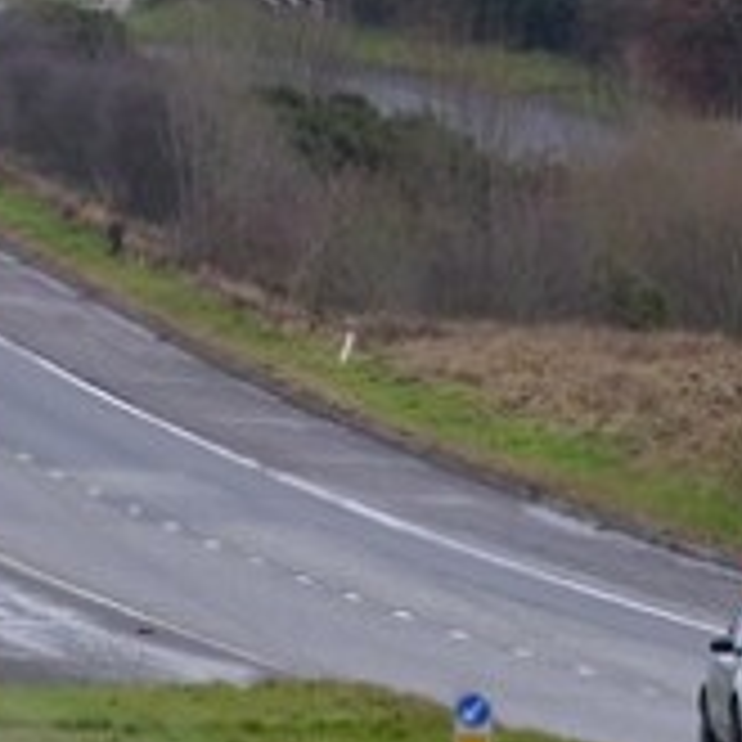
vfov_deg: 1.8
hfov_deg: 1.8
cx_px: 733
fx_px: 23621
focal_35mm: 974
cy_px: 292
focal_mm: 140
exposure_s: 1/640
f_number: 4
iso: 400
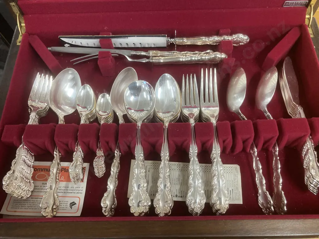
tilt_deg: -66.2
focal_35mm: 28
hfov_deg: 63.4
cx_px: 160
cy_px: 120
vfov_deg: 49.7
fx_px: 258
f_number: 1.8
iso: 160
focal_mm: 3.99
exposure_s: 1/50
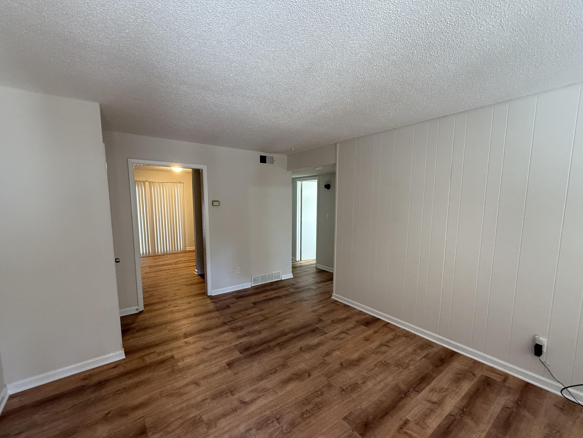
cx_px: 286
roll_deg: +0.2
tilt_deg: -6.2
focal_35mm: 15
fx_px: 253
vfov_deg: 81.7
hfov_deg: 98.2
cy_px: 229
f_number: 2.2
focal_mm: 2.22
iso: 320
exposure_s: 1/69
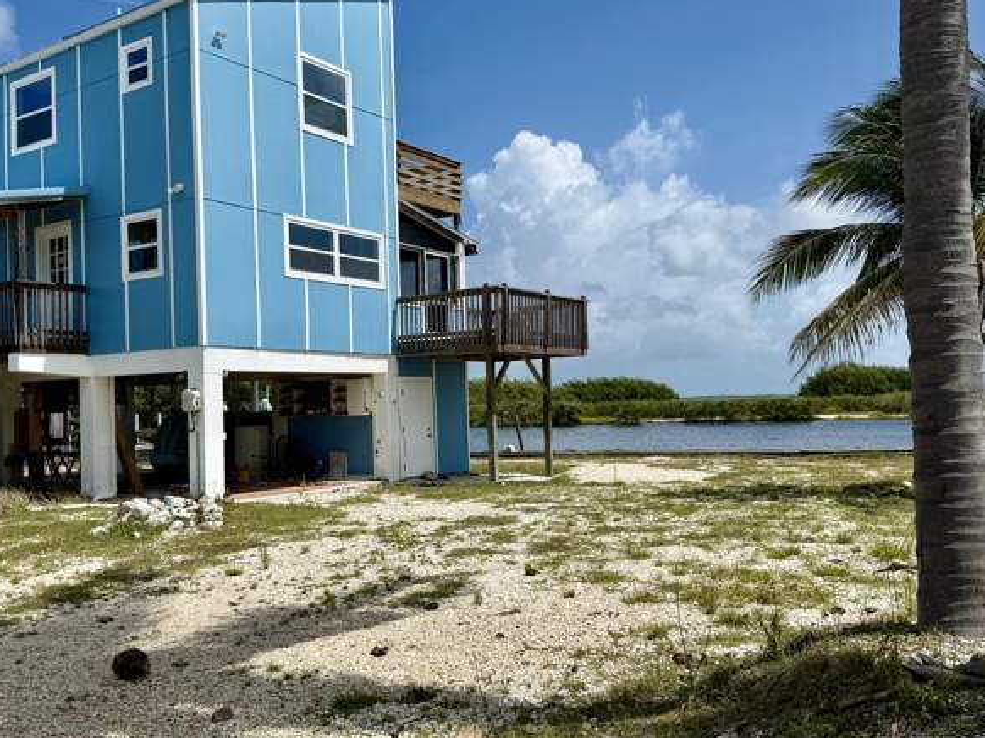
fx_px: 939
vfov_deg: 42.9
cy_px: 383
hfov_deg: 55.3
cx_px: 443
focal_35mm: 33
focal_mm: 6.76
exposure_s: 1/9091
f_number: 1.78
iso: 80
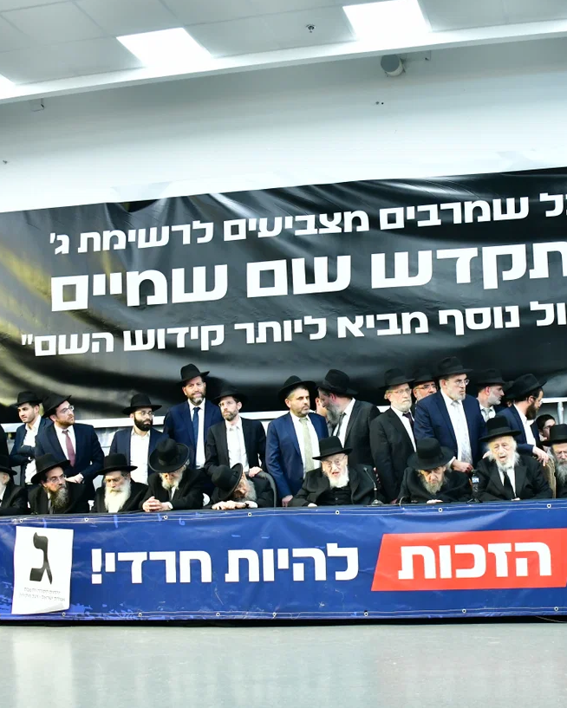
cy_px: 382
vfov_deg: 41.1
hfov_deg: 32.8
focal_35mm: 45
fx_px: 944
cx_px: 422
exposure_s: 1/125
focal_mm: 28
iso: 2500
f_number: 5.6
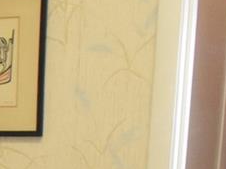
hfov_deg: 8.9
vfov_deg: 7.4
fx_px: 1200
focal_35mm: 184
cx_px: -432
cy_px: 441
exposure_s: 1/60
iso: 3200
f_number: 13
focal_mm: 18
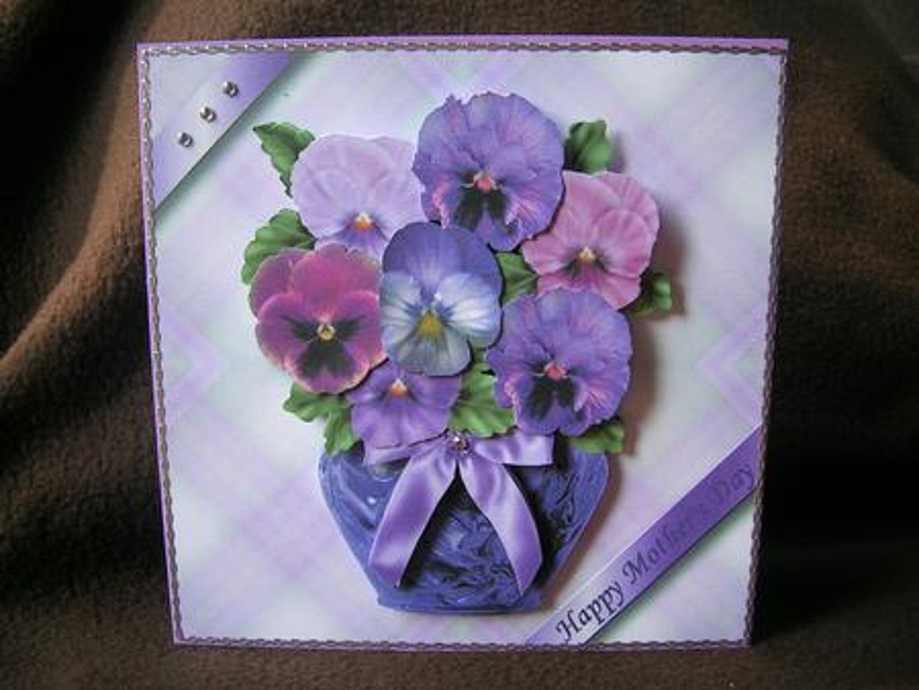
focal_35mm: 35
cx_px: 460
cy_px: 345
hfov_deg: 52.6
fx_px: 930
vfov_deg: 40.7
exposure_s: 1/57.8
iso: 50
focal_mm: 5.4
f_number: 2.8
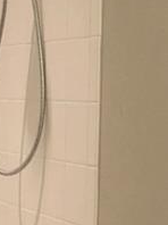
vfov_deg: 11.4
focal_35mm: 170
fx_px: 1102
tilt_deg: -9.2
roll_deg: +0.9
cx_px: -15
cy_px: 272
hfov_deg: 8.6
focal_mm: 3.99
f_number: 1.8
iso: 25
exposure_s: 1/30
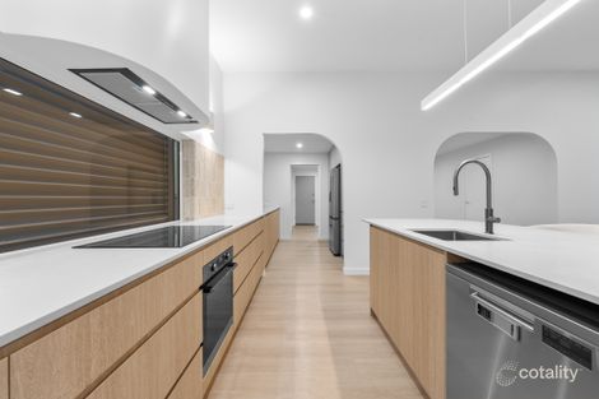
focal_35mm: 14
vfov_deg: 81.2
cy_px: 200
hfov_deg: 104.3
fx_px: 233
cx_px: 300
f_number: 11
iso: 320
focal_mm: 14
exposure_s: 1/2.5
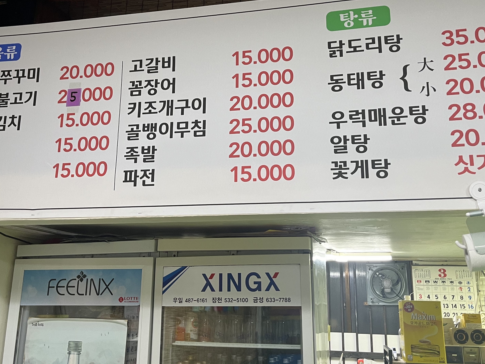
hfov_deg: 50.1
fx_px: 518
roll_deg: +0.0
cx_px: 245
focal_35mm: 37
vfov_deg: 38.5
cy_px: 140
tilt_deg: +15.9
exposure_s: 1/60
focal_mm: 5.1
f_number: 1.6
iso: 100
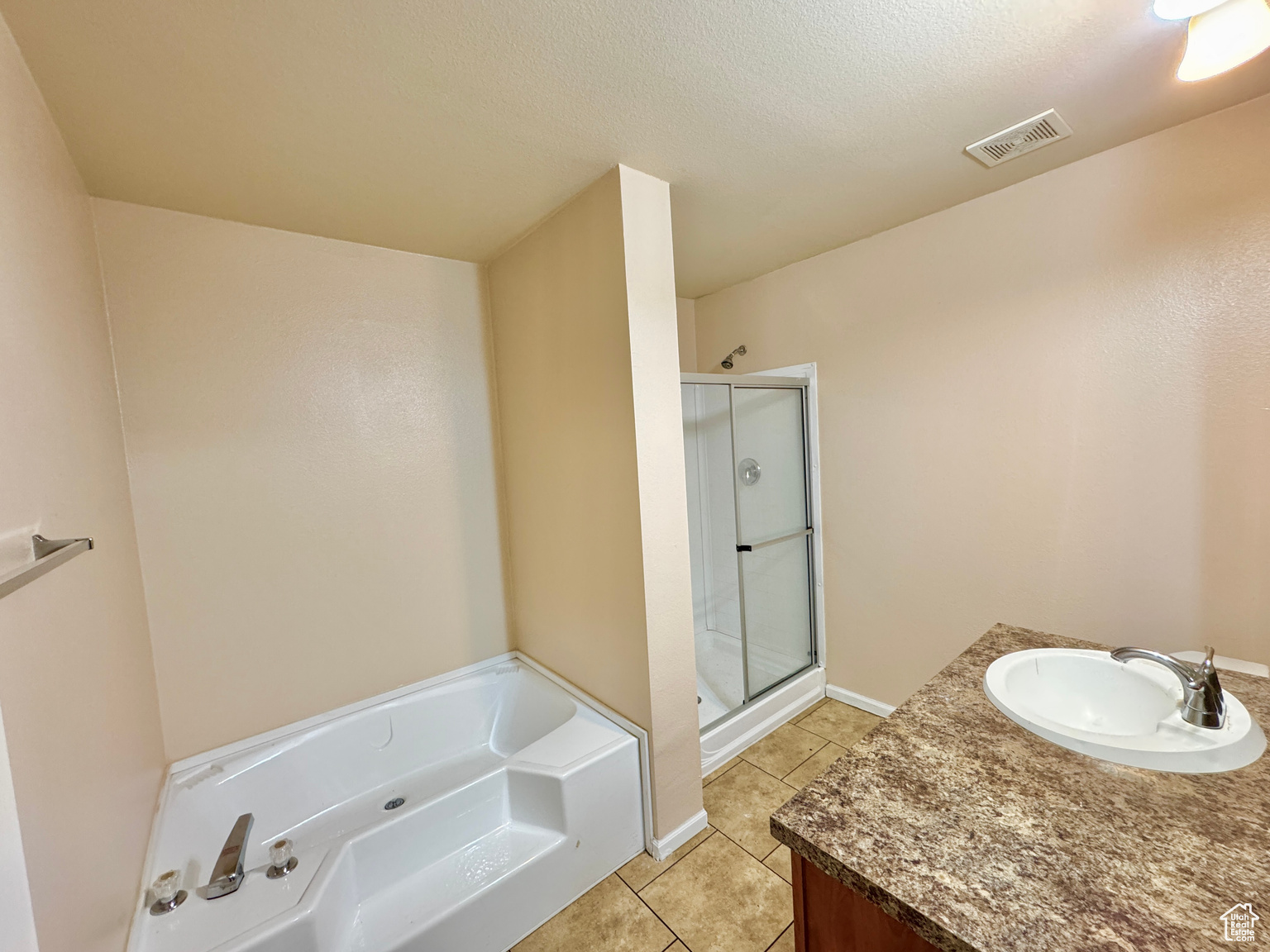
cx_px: 635
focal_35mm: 14
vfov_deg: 85.7
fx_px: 514
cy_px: 476
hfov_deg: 102.1
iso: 250
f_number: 2.2
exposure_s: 1/60
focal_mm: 2.22
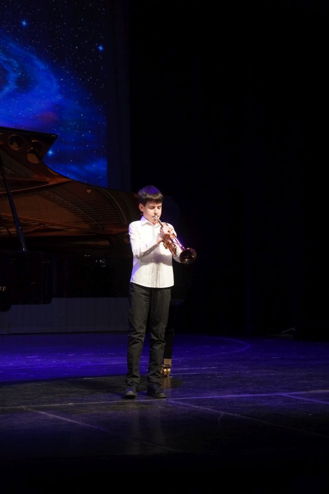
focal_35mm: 75
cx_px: 164
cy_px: 247
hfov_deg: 18.2
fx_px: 1028
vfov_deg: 27.0
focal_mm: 50
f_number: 2.8
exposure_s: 1/125
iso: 2000
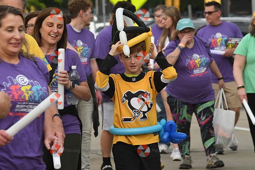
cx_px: 128
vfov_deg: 4.6
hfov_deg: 6.9
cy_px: 85
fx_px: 2125
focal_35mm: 300
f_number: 9
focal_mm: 200
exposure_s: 1/250
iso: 1250
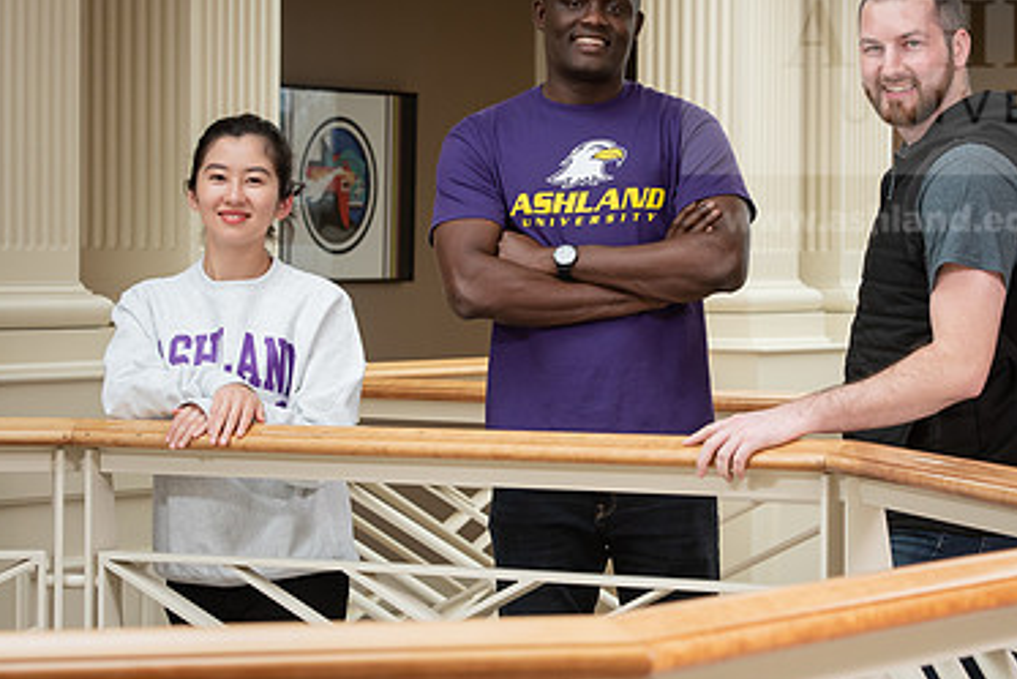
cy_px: 277
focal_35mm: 140
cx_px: 600
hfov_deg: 14.6
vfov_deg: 9.8
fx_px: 3956
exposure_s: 1/200
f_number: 8
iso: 1250
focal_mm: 90
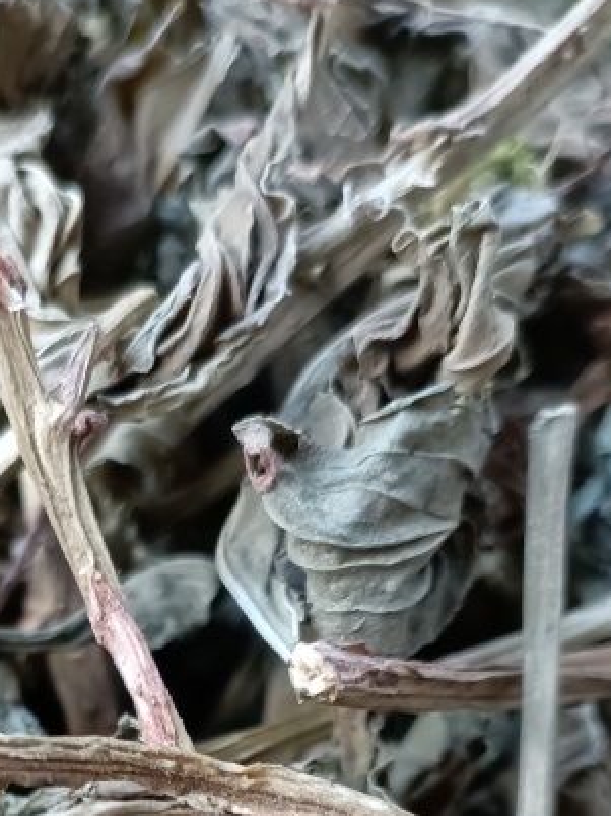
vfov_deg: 26.2
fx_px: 1626
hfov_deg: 20.7
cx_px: 24
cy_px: 878
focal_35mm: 69
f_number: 1.8
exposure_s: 1/50
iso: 410
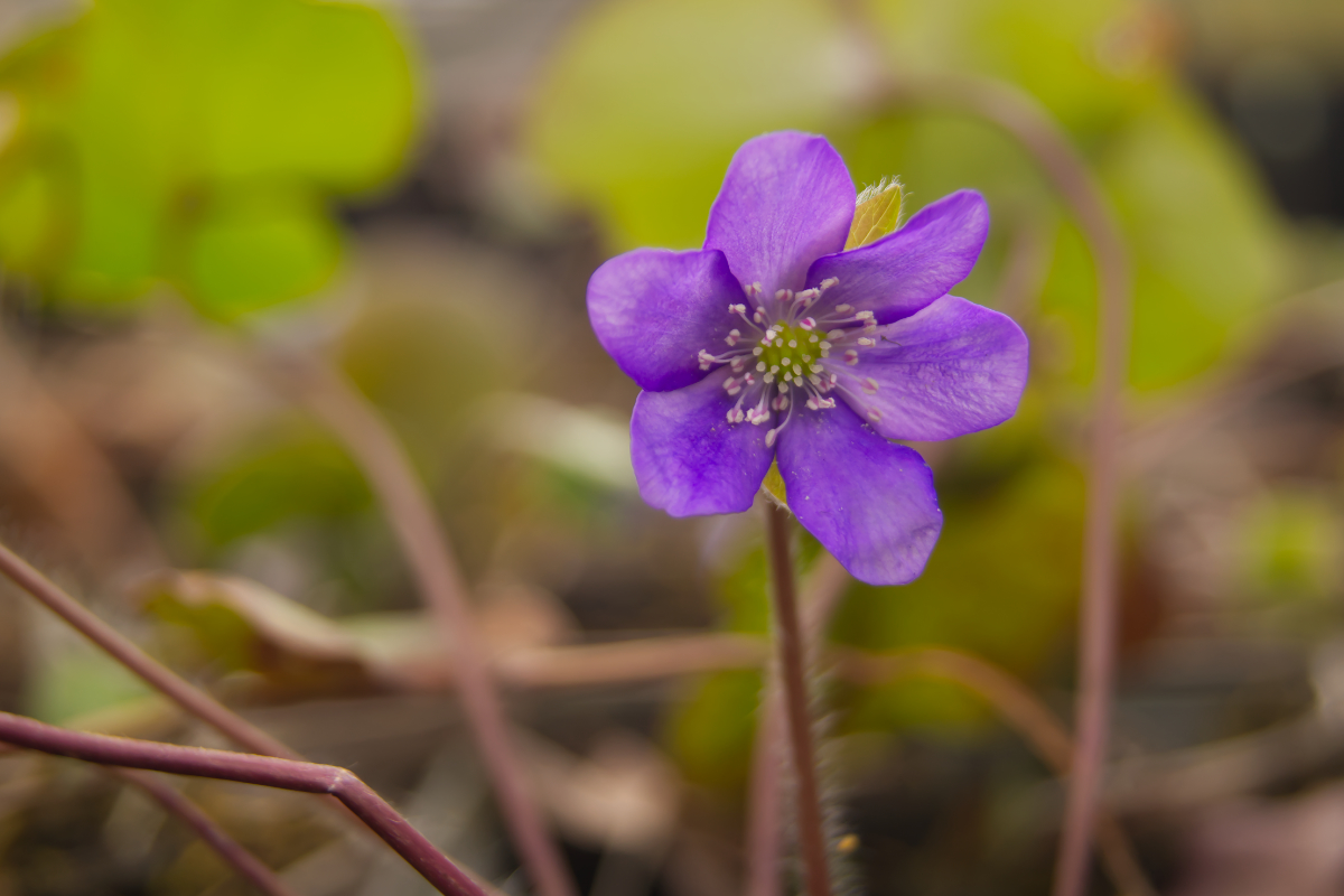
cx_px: 672
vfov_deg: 20.2
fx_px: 2520
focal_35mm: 68
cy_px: 448
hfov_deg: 29.9
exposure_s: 1/80
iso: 160
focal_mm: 45
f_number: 5.6
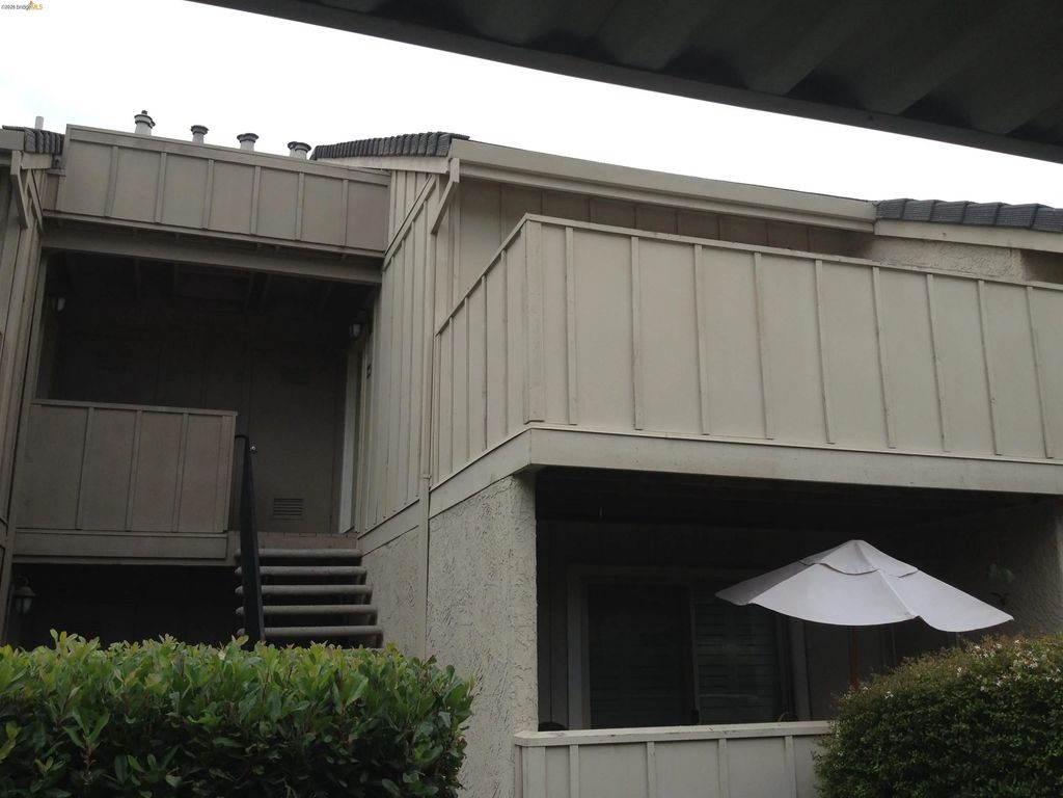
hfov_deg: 52.6
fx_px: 1075
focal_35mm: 35
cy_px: 399
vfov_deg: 40.7
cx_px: 532
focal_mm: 4.28
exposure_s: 1/593
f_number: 2.4
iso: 50
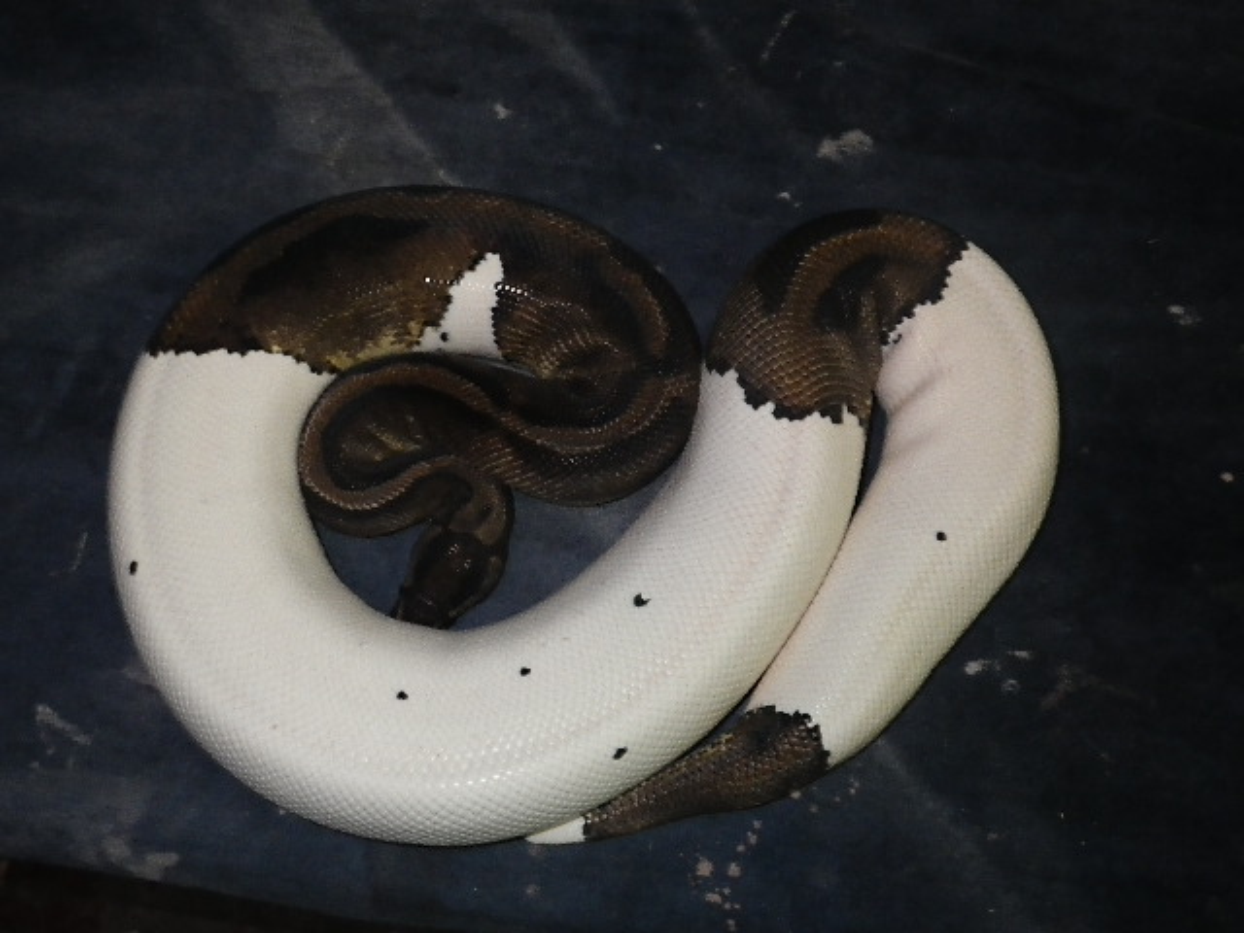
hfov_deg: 54.0
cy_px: 466
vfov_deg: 41.8
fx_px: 1222
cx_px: 622
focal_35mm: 34
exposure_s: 1/50
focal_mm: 6.1
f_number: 3.8
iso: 400
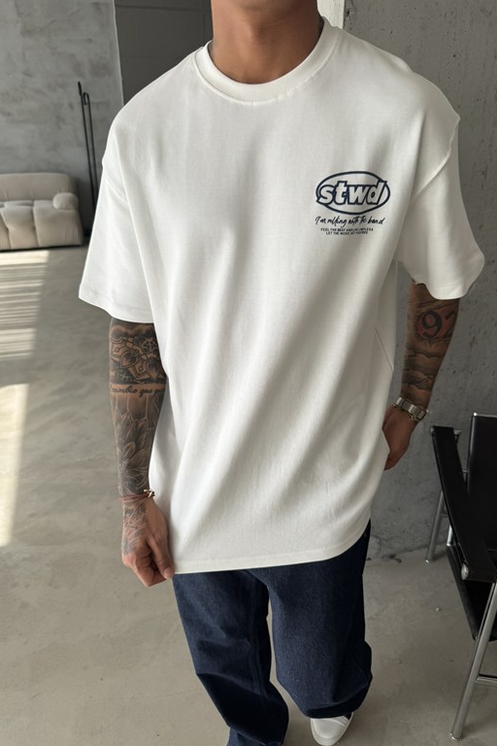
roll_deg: -0.3
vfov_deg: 69.4
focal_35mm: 26
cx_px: 264
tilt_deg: -26.3
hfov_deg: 49.5
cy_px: 382
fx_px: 538
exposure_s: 1/992
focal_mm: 6.76
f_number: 1.78
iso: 80
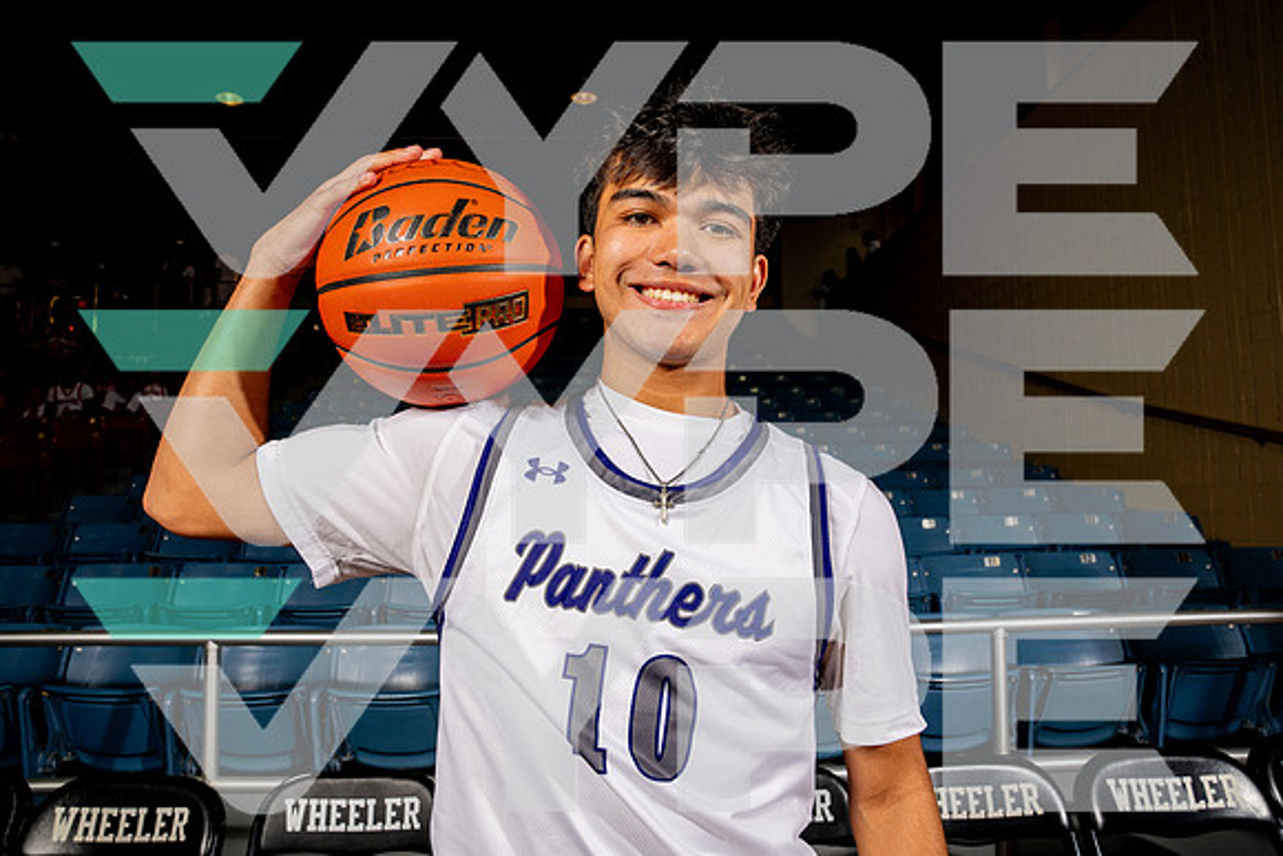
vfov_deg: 53.2
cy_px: 428
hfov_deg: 73.7
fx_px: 855
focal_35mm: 24
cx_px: 642
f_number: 7.1
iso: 250
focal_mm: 24
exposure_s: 1/125
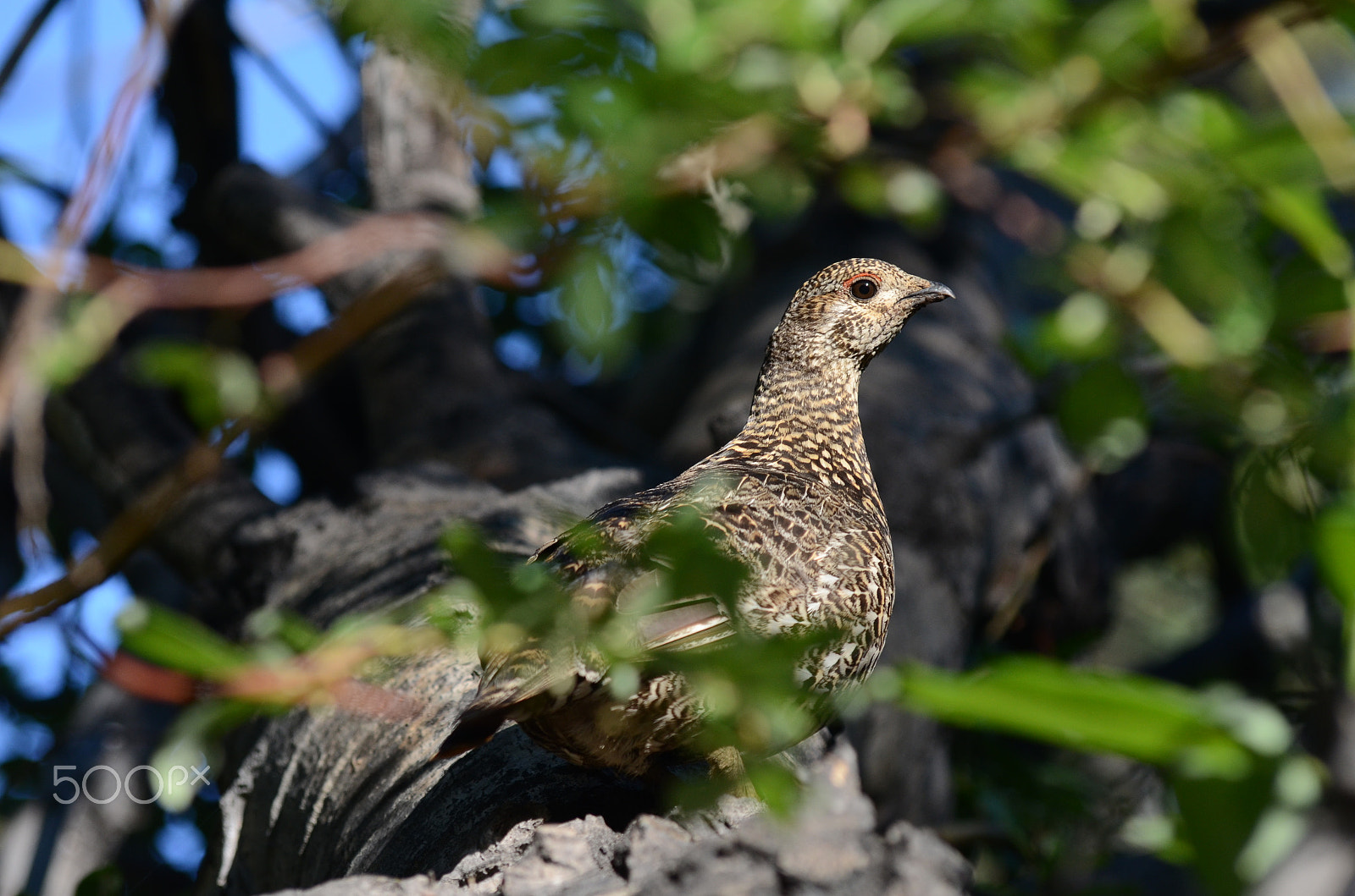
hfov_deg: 9.2
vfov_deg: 6.1
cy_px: 448
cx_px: 678
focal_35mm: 225
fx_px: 8449
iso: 400
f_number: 5.6
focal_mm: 150
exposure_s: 1/800
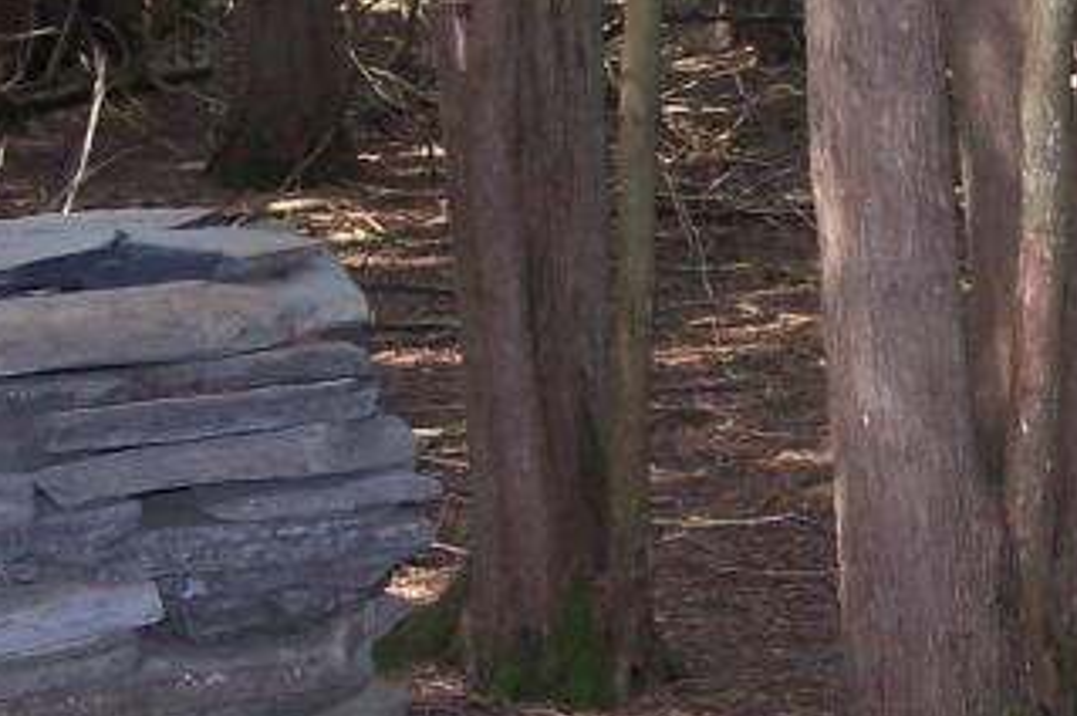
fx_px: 3795
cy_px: 257
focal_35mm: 127
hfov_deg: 16.0
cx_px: 952
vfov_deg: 10.8
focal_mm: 6.3
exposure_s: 1/60
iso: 140
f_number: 2.8
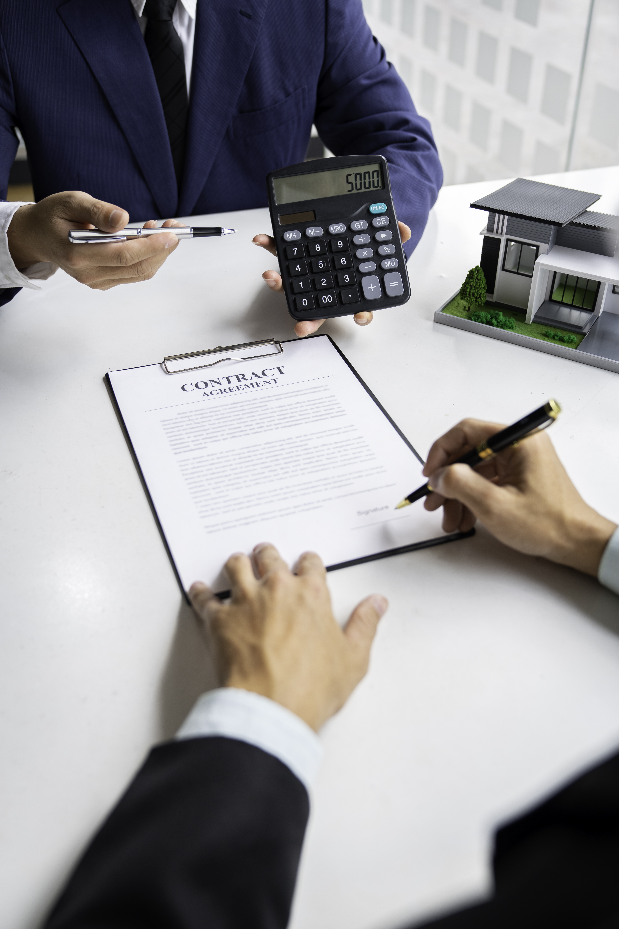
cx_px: 310
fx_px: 903
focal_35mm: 35
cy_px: 464
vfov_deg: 54.4
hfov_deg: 37.9
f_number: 3.5
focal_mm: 35
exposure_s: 1/125
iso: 250
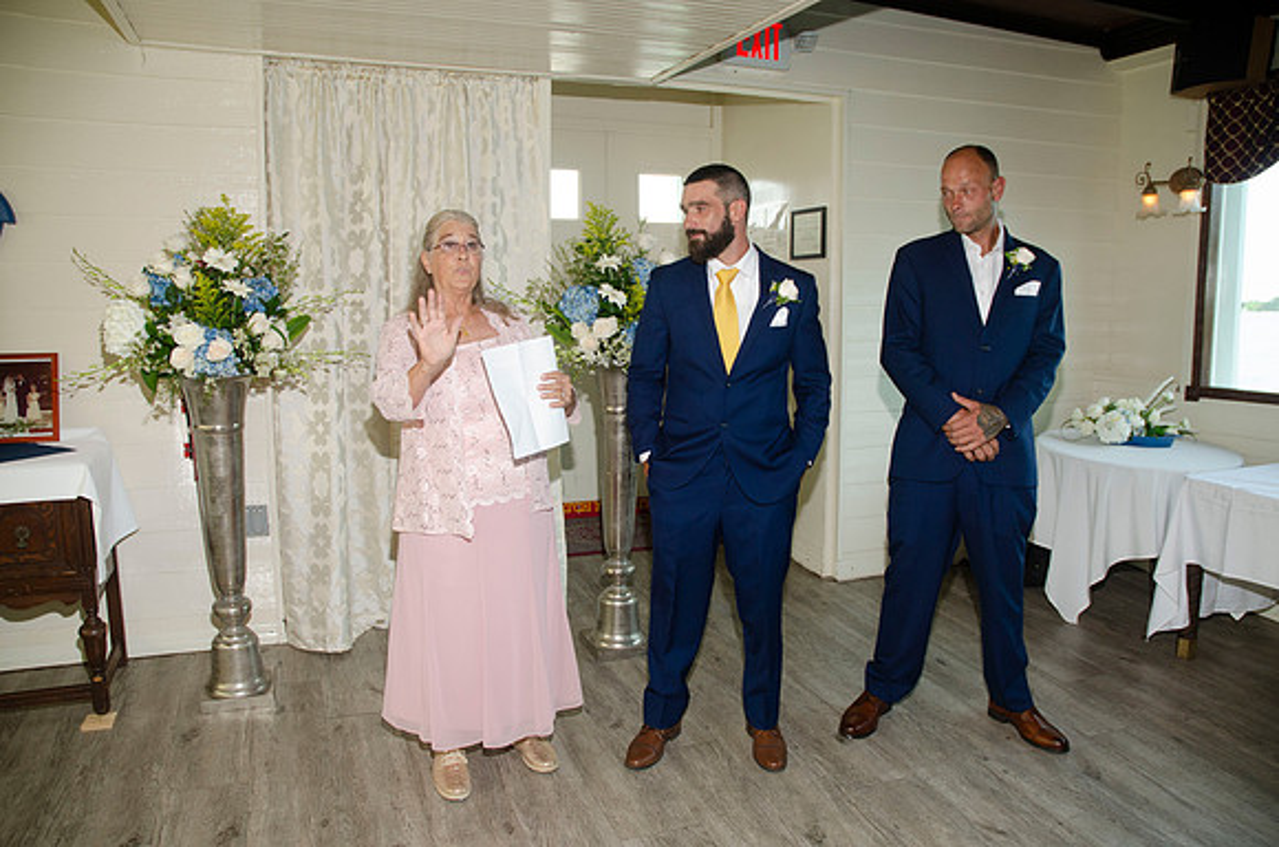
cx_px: 640
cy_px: 424
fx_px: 957
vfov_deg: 47.7
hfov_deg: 67.5
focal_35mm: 27
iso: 400
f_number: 5.6
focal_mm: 18
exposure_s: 1/125
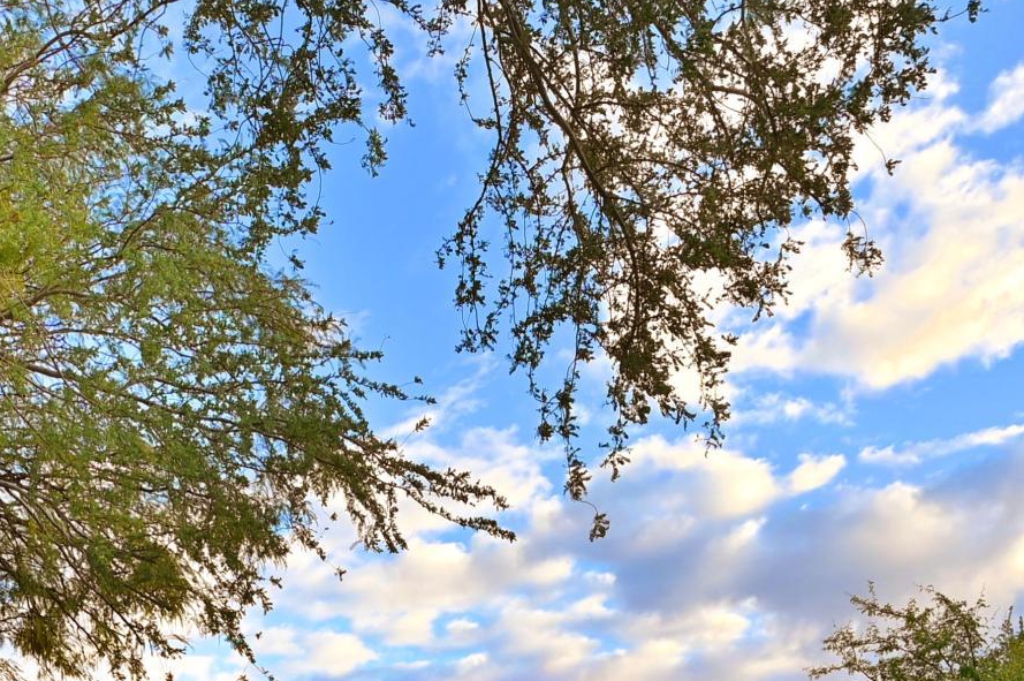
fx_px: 1535
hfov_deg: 36.9
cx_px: 458
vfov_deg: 20.2
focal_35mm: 54
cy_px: 1117
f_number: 9
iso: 100
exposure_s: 1/30
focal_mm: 16
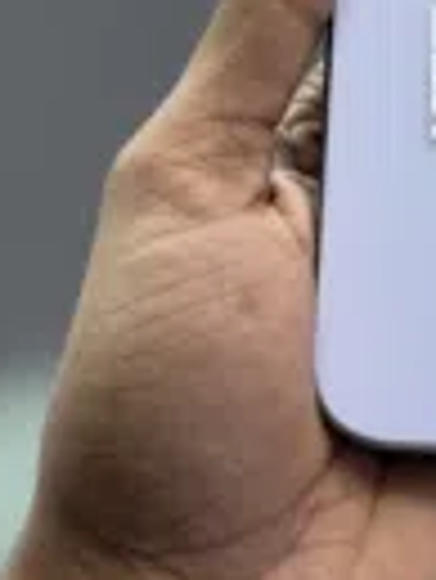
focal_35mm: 149
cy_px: -153
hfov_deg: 9.8
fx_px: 2498
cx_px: 503
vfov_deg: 12.8
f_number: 1.78
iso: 50
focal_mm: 6.76
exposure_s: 1/50
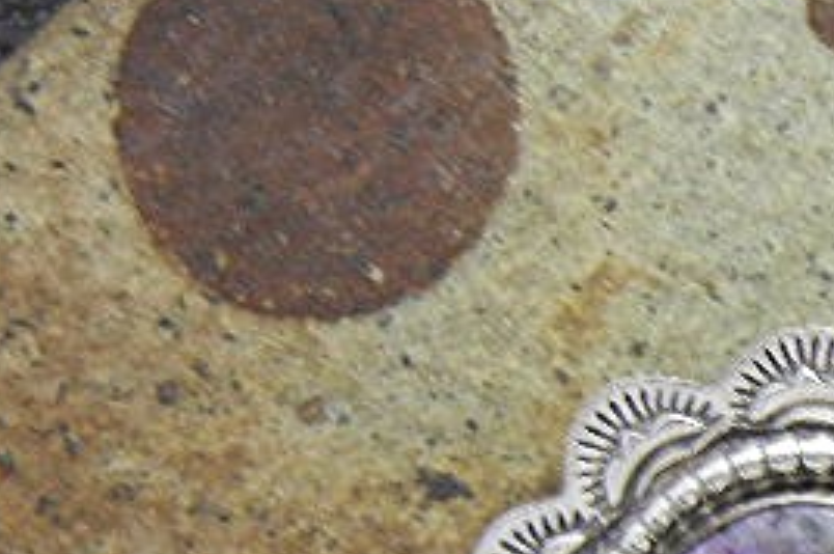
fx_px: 4790
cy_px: 753
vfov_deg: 6.6
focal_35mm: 207
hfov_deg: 9.5
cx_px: 1503
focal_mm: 9.3
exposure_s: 1/1.3
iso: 200
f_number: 3.9
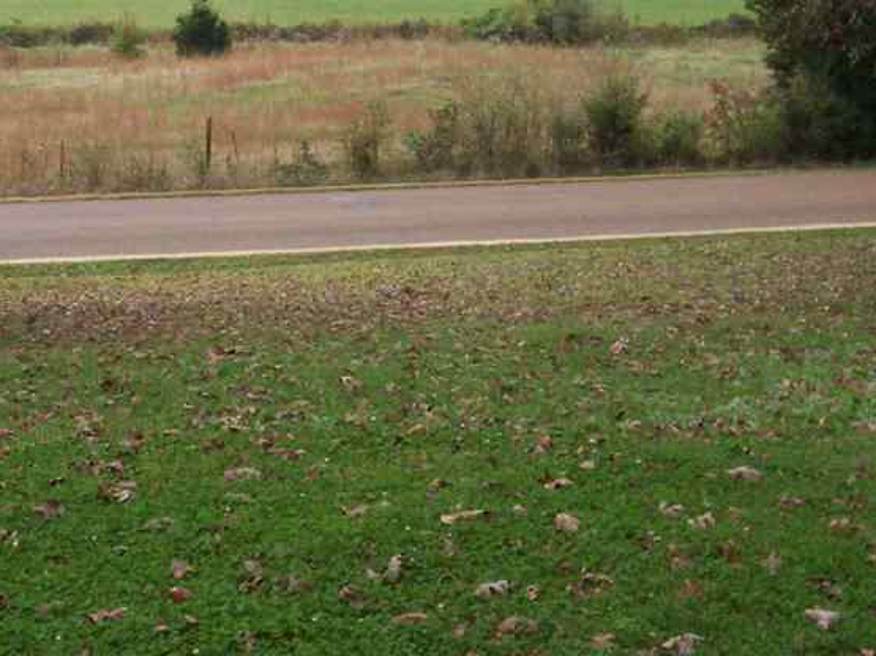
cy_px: 25
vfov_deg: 17.4
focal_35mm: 83
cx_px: 148
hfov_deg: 23.2
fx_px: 2100
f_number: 4.5
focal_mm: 5.9
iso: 100
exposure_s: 1/230
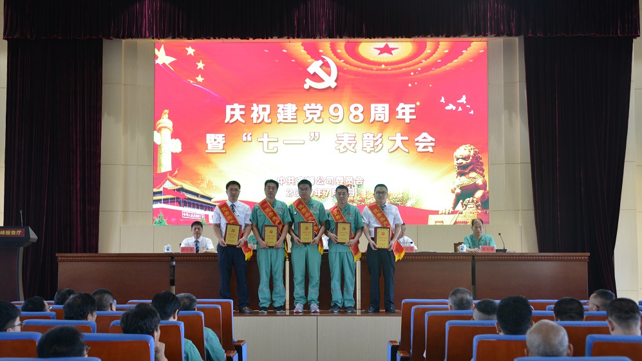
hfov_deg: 48.4
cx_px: 321
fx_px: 715
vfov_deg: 28.4
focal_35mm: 42
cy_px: 174
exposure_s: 1/60
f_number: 4
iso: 640
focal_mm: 40
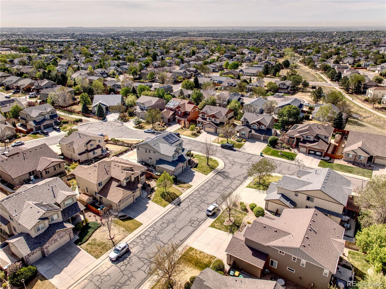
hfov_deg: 71.6
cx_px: 193
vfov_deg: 56.8
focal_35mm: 24
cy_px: 144
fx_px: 267
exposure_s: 1/15
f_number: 2.8
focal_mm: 12.3
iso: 100
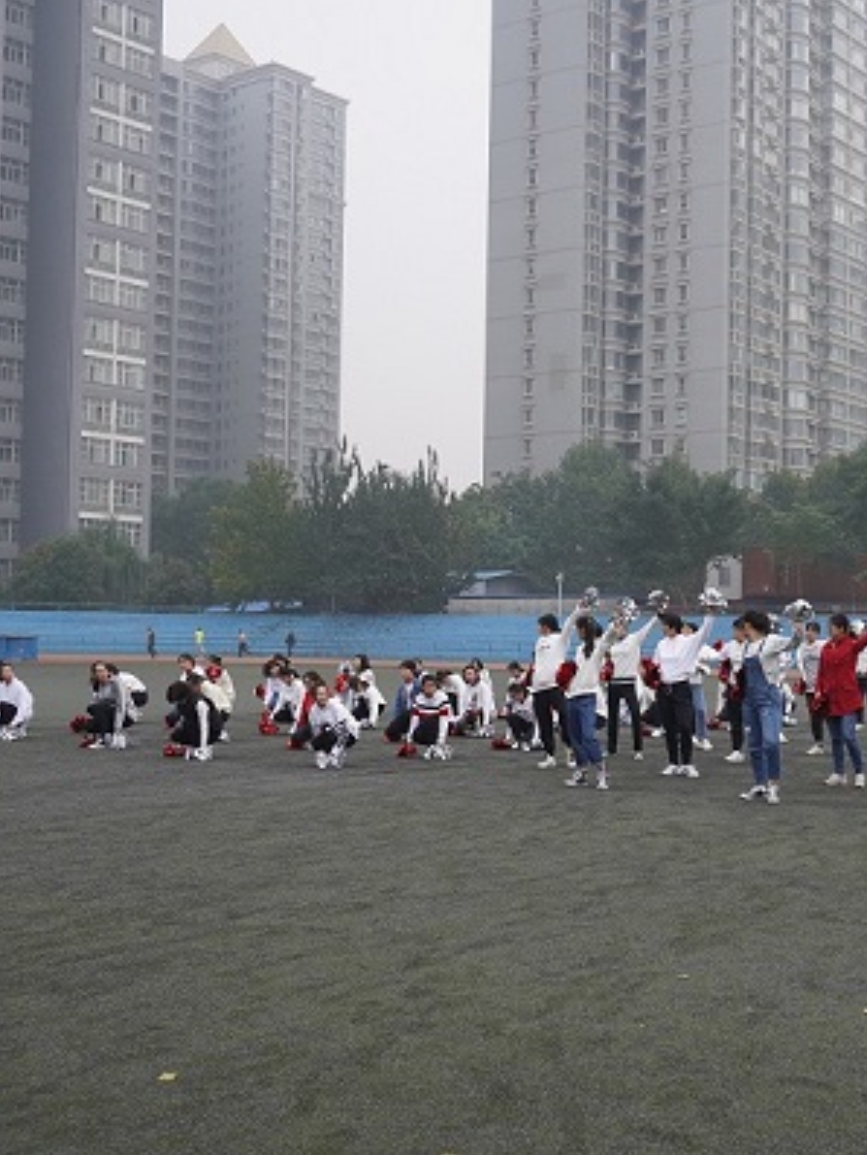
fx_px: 1526
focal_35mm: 46
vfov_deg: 41.5
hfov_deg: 31.2
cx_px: 646
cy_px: 576
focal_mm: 21
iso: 320
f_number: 4
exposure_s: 1/160
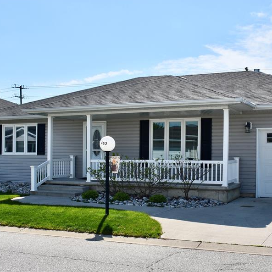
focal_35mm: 44
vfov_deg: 38.3
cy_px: 153
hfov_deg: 38.0
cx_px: 177
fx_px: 391
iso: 100
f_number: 13
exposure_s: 1/200
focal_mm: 20
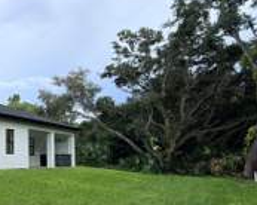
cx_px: -3
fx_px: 289
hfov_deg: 41.4
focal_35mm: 38
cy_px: 128
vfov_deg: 38.8
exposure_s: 1/502
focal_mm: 2.22
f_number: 2.2
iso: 40
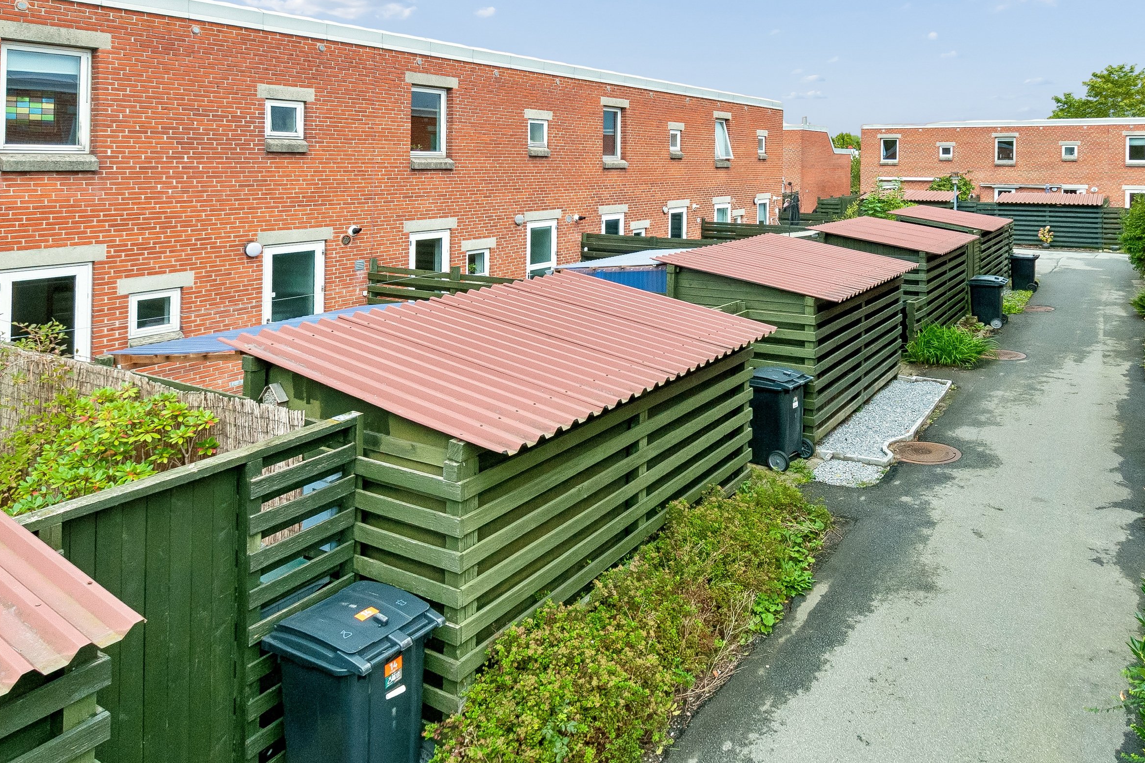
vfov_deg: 54.9
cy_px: 331
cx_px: 678
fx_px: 731
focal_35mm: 23
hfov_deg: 75.4
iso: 400
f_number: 10
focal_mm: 12
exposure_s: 1/200
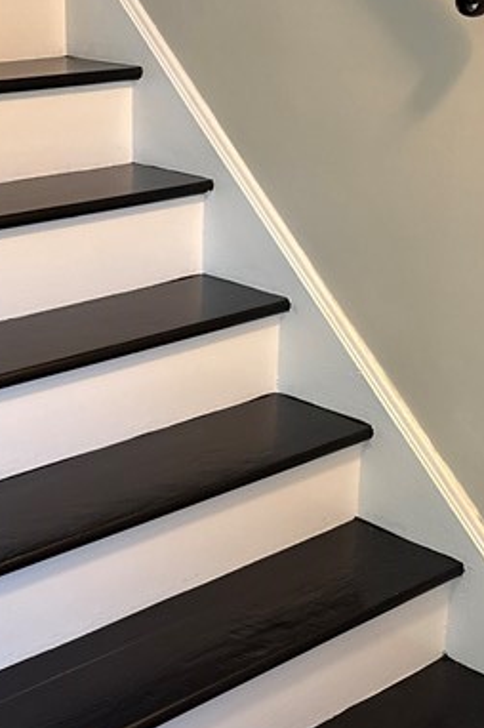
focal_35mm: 67
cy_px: 391
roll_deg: -0.6
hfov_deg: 20.2
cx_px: 154
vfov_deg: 30.1
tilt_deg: -18.1
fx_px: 1354
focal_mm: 6.76
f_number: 1.78
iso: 160
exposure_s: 1/60
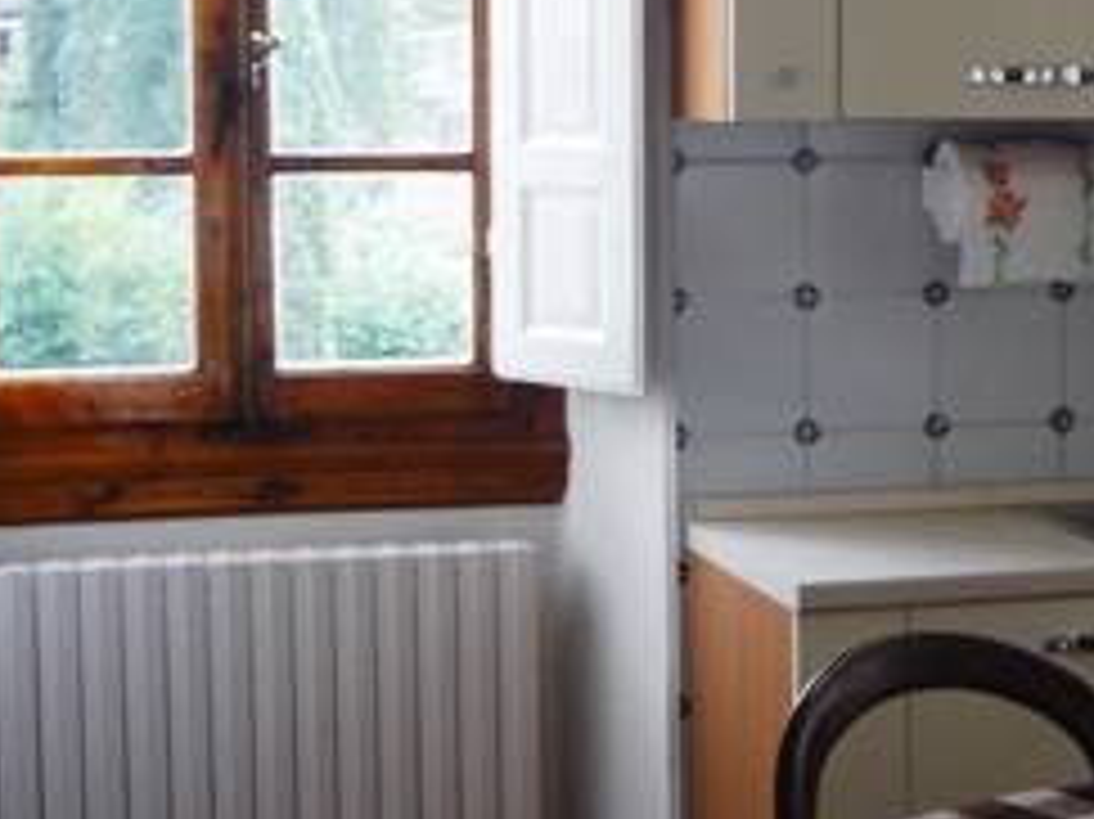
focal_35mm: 87
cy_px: 288
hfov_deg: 22.2
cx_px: 887
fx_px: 2748
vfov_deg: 16.9
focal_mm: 5.5
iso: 100
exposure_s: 1/40
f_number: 2.8
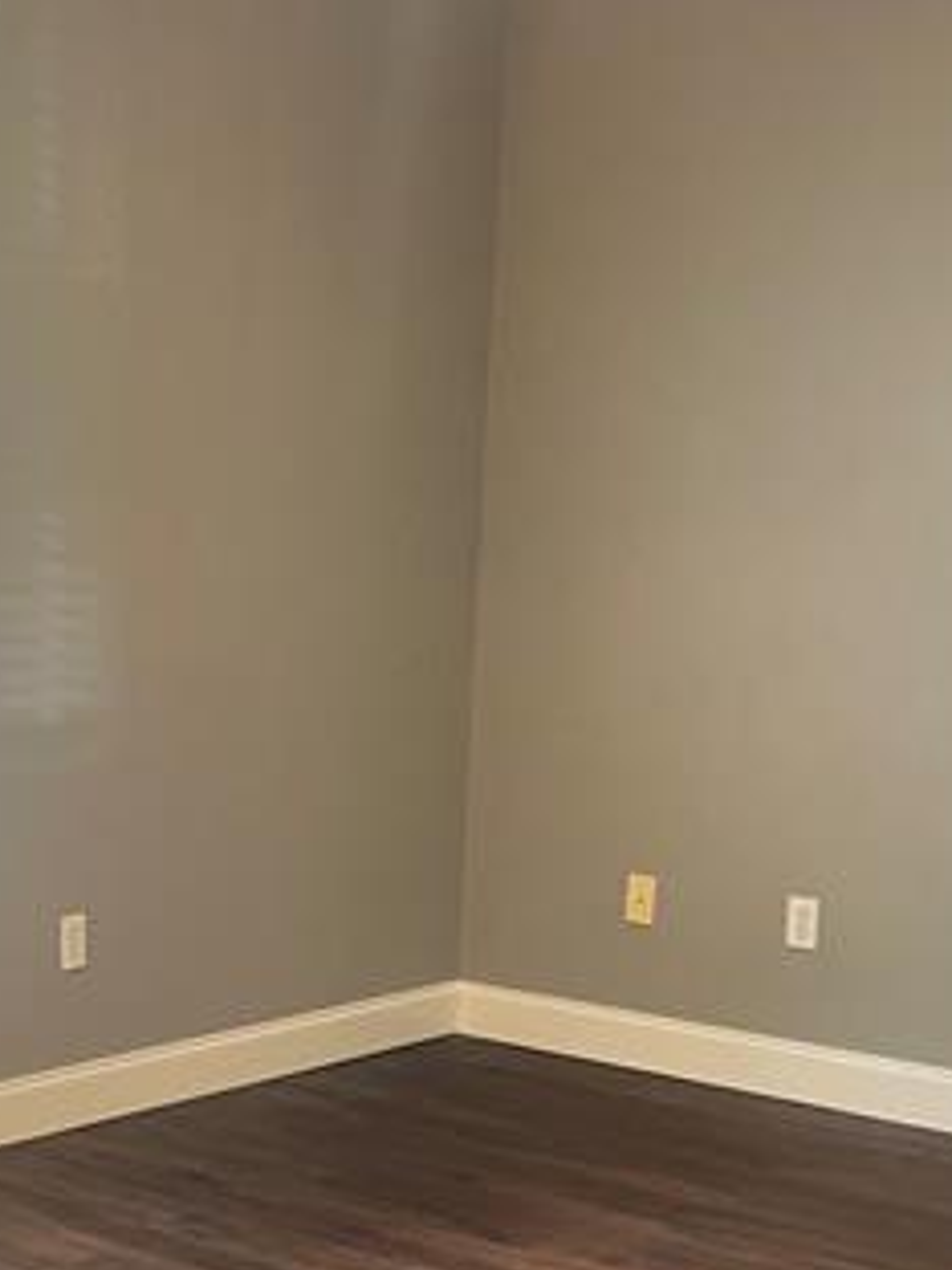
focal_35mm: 64
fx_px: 2347
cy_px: 969
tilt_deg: -10.5
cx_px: 98
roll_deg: -1.3
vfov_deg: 29.7
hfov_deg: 22.4
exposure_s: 1/60
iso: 200
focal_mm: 4.2
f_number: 1.6
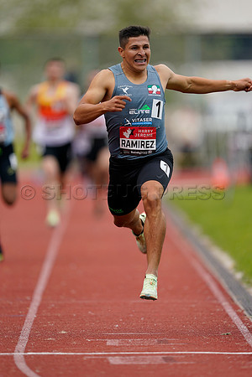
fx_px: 6300
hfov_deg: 2.3
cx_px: 126
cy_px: 188
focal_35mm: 600
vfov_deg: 3.4
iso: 320
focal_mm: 600
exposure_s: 1/640
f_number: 4
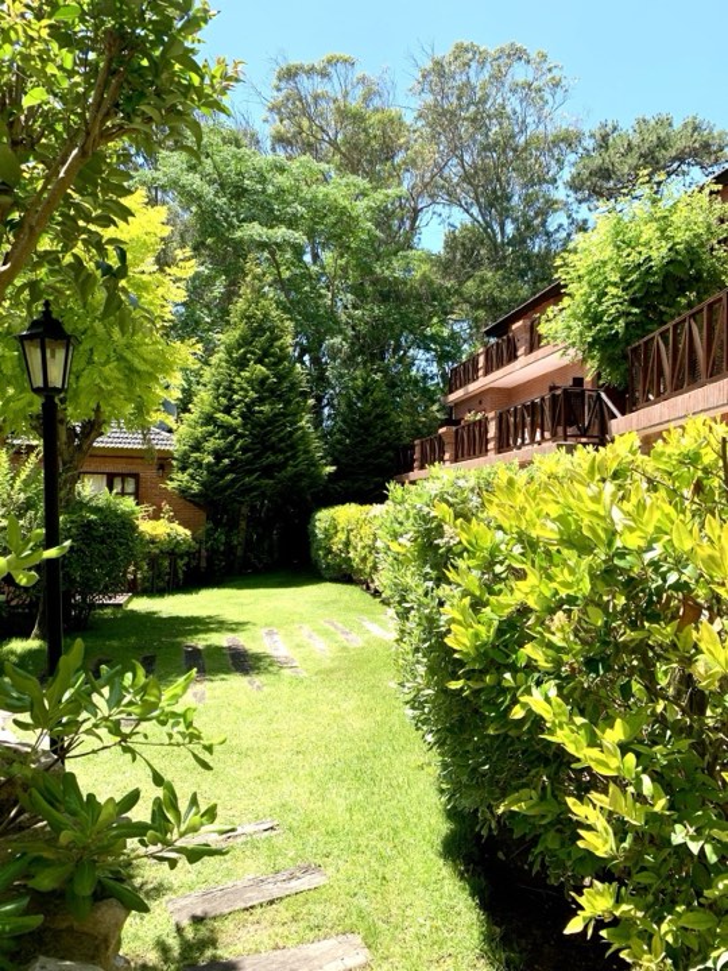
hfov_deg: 53.1
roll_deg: -2.0
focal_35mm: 26
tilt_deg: +2.6
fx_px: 729
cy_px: 486
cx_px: 364
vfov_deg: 67.3
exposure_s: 1/849
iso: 25
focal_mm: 4.25
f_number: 1.8
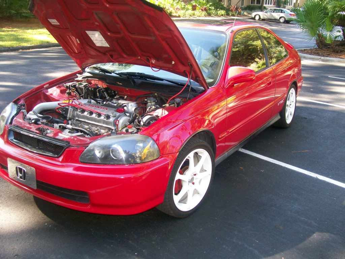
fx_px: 359
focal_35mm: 36
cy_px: 130
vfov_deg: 39.7
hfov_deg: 51.4
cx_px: 172
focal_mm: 6
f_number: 2.7
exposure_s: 1/64
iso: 80
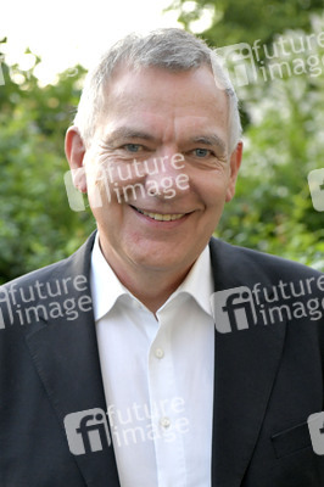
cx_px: 162
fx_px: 947
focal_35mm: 70
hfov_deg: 19.4
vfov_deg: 28.9
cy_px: 244
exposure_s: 1/200
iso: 3200
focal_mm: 70
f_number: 5.6
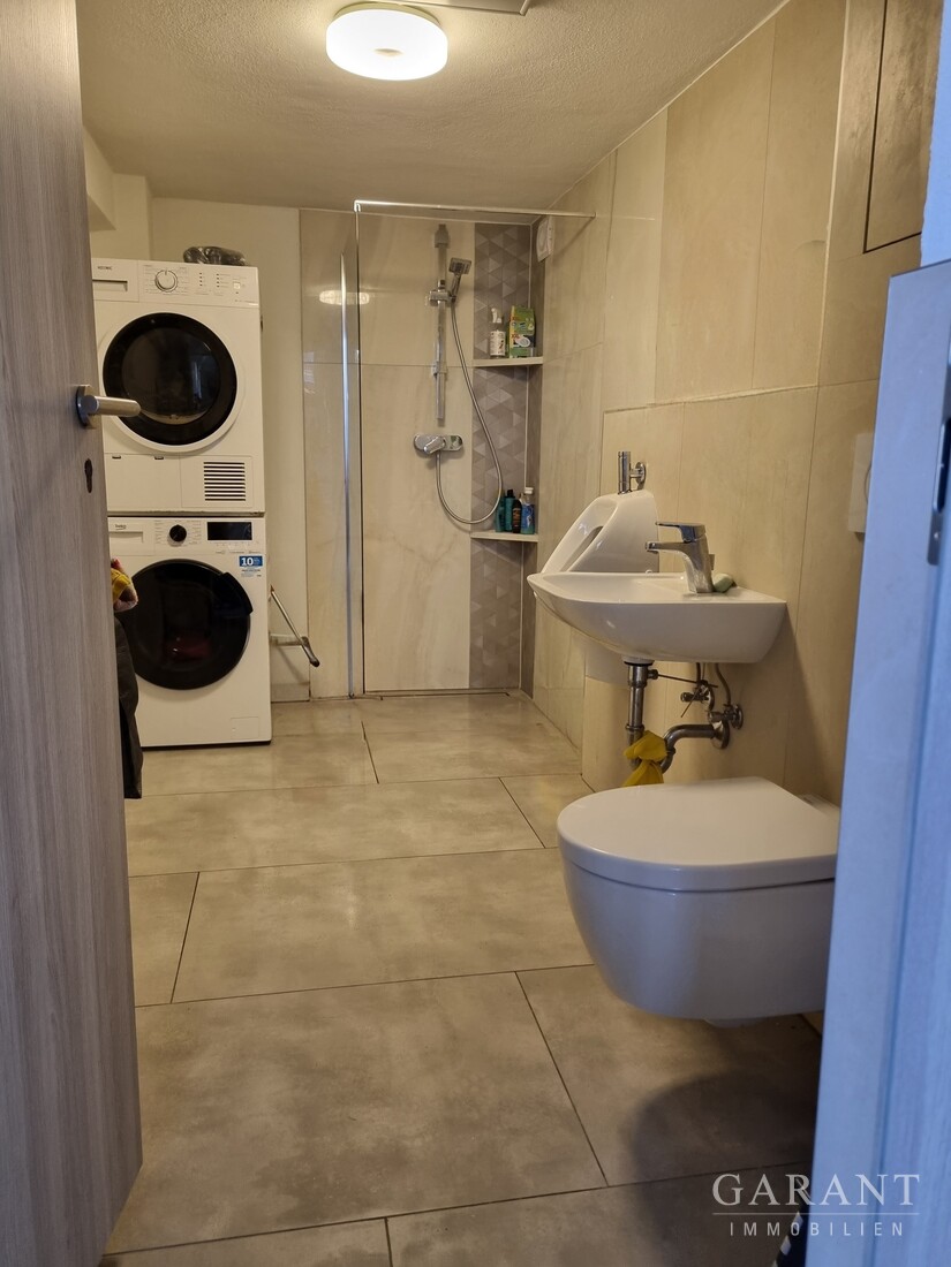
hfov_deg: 53.1
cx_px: 476
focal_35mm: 26
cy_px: 634
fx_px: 952
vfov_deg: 67.3
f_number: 1.8
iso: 250
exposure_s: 1/50
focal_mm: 5.4
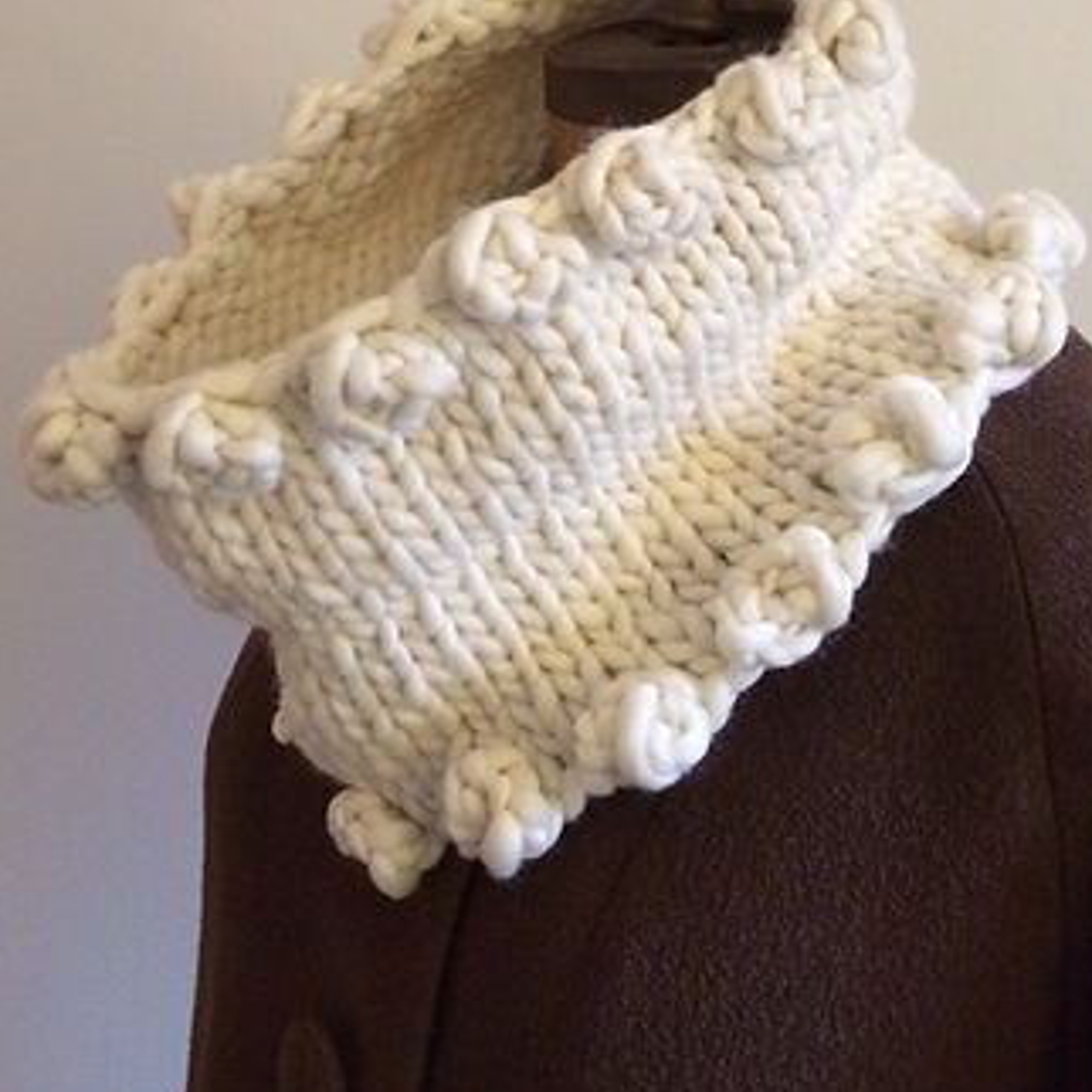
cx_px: 593
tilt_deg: -5.8
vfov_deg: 32.1
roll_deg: +0.0
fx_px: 1820
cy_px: 159
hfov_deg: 33.4
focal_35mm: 51
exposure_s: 1/15
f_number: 2.2
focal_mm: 4.15
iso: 250
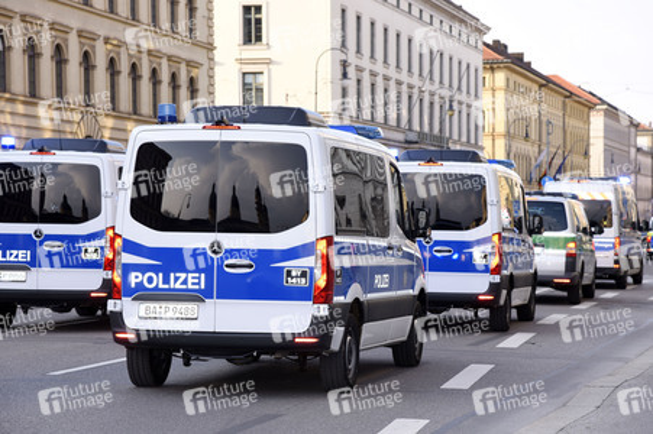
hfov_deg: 20.8
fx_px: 1776
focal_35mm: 98
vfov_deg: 13.9
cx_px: 326
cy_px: 217
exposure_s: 1/160
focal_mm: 98
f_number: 6.3
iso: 250
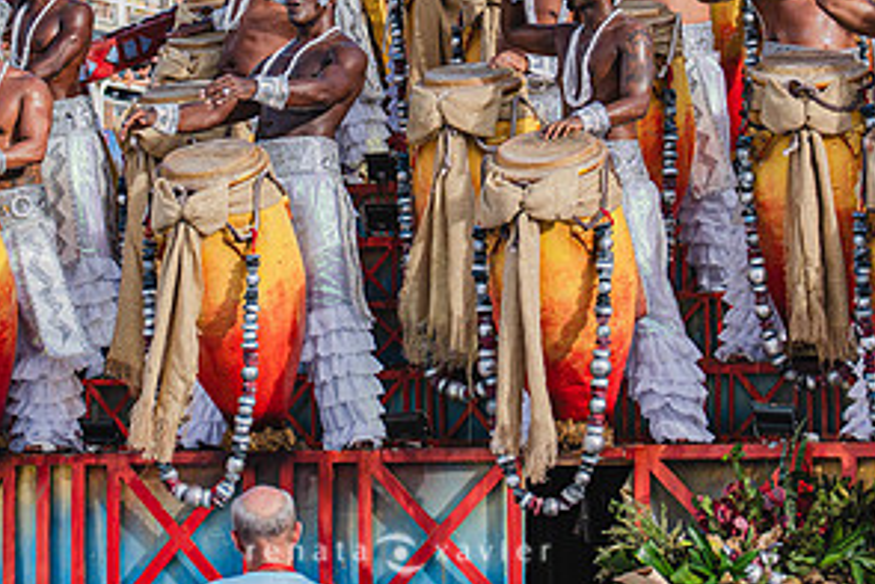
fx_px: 4061
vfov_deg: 8.2
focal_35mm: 167
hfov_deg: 12.3
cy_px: 33
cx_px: 394
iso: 400
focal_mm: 85
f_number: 5.6
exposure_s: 1/1600
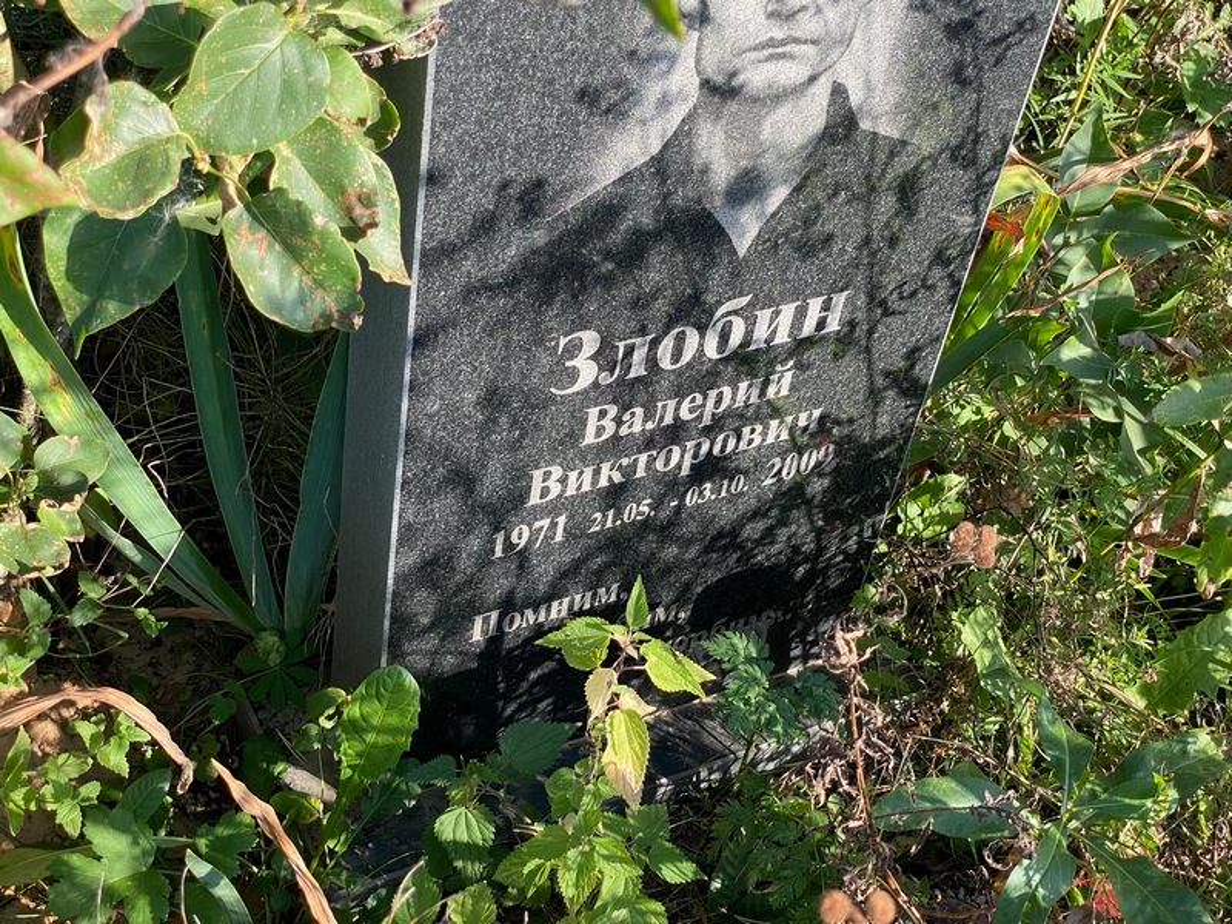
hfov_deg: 36.8
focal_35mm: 52
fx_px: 1851
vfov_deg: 28.0
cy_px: 462
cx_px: 616
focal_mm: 6
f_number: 2
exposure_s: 1/277
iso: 20
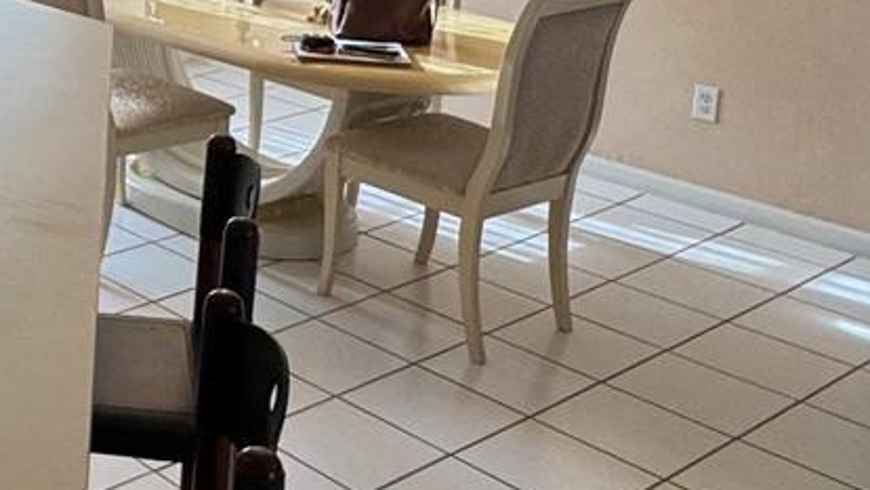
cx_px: -187
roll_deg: +1.4
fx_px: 1361
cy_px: -2
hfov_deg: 30.0
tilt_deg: -12.0
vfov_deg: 19.8
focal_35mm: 59
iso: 125
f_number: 2.2
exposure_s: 1/120
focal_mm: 2.22
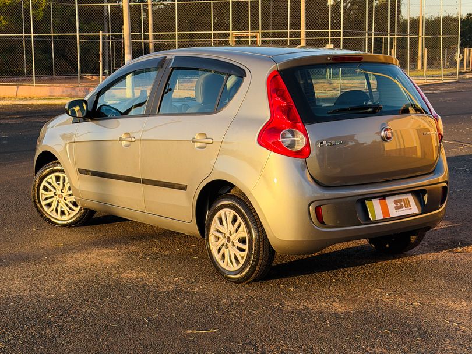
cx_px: 236
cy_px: 177
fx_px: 655
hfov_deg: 39.6
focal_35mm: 48
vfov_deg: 30.3
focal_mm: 6.76
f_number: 1.78
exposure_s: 1/1149
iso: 64
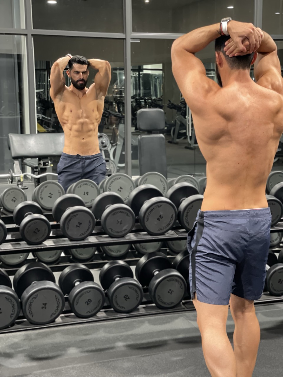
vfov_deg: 30.3
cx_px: 142
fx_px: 698
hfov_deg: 22.9
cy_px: 188
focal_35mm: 64
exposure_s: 1/15
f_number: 2.2
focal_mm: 7.5
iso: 500
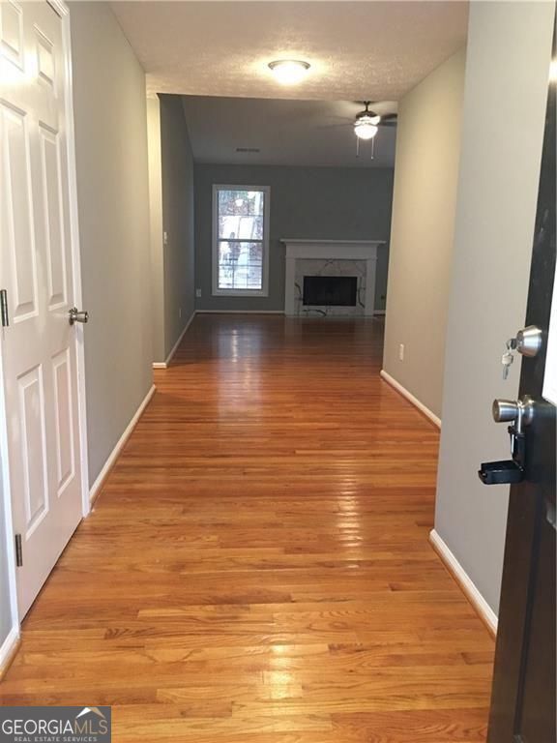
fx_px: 622
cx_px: 278
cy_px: 372
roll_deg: -0.8
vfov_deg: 61.7
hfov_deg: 48.2
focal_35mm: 29
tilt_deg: -9.4
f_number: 2.2
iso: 64
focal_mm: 4.15
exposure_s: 1/15
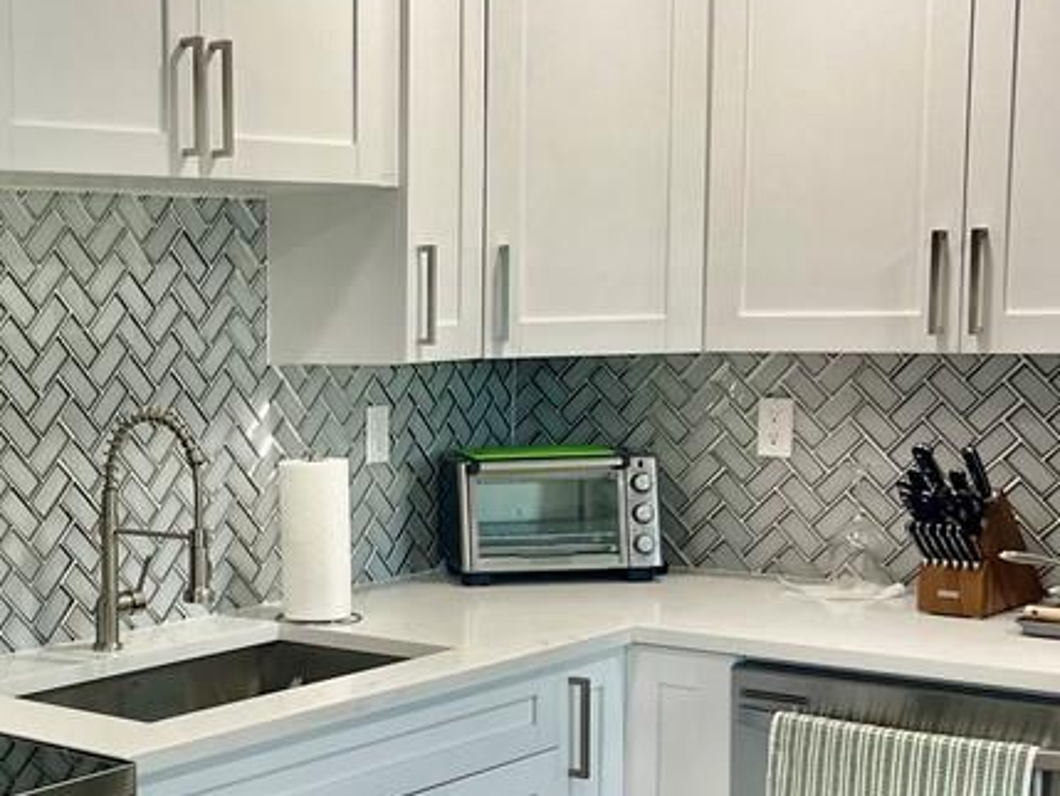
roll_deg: +1.2
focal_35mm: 62
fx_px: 1899
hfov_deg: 29.9
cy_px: 564
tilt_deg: -8.6
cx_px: 114
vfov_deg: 23.5
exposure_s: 1/120
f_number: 1.5
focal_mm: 5.7
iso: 100
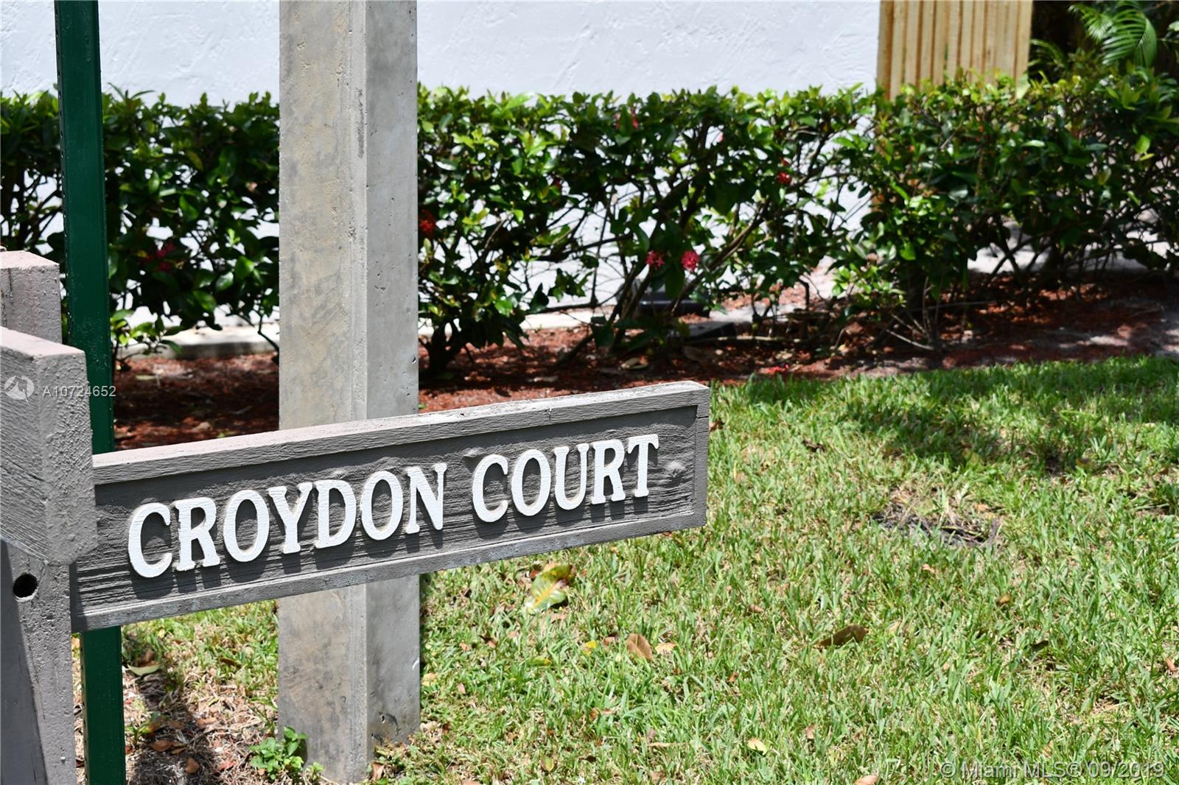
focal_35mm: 63
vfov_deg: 21.6
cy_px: 392
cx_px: 590
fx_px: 2063
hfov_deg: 31.9
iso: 100
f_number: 9
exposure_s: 1/320
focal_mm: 42
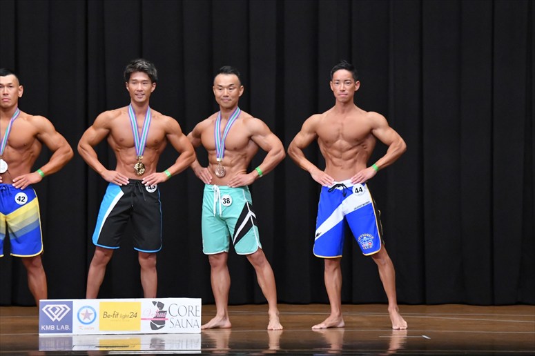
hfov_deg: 10.2
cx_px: 268
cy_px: 178
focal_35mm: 202
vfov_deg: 6.8
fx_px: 3001
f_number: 5.6
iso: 8000
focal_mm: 135
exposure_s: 1/400
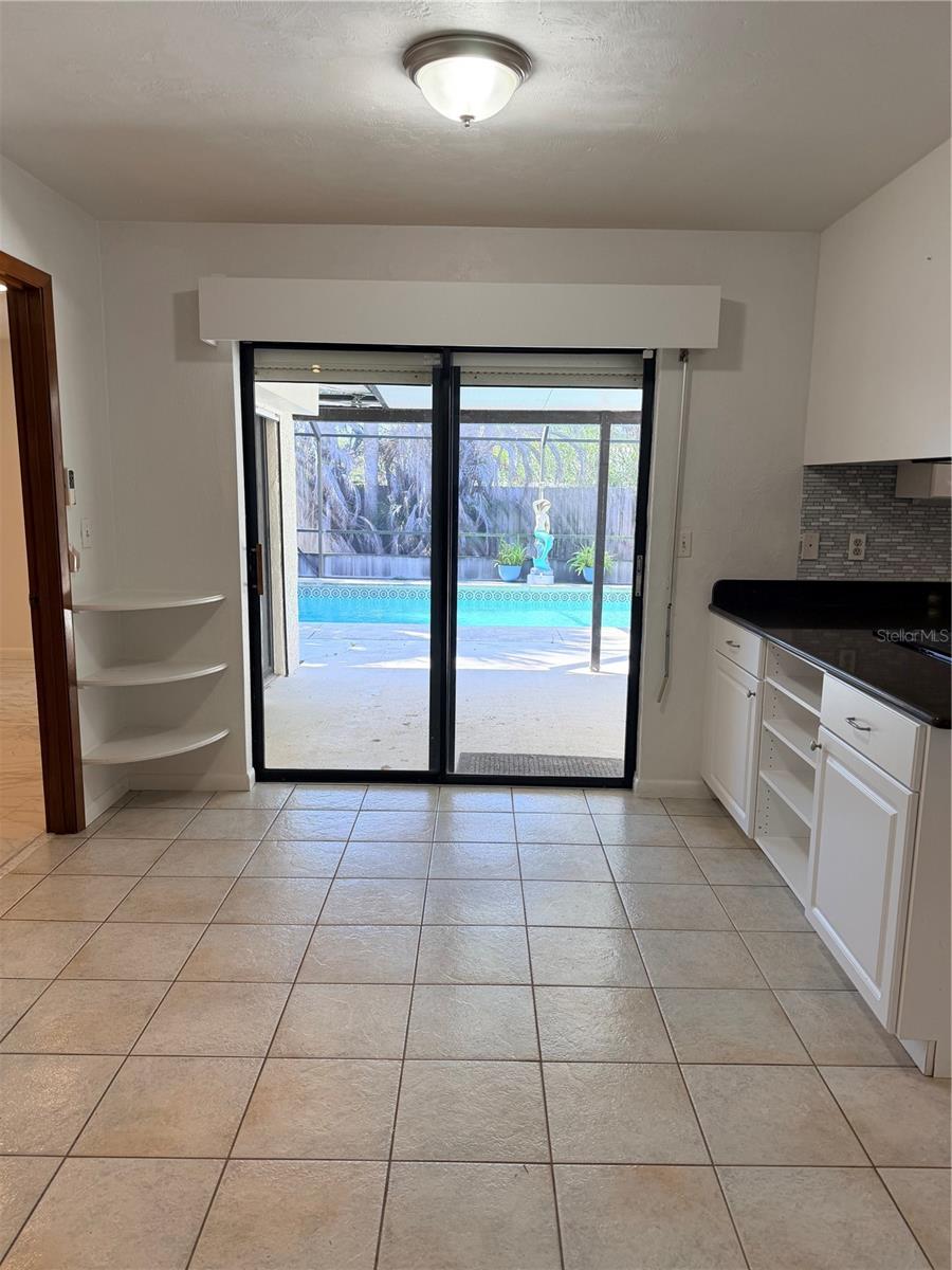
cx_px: 476
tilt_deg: -8.2
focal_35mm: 24
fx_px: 880
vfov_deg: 71.6
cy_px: 635
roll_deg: -2.3
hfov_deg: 56.8
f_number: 1.78
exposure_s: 1/185
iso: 100
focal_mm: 6.76
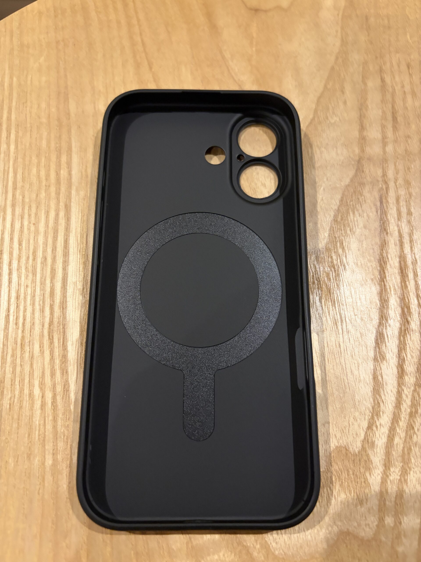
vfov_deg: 67.3
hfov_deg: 53.1
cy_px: 281
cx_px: 210
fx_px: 422
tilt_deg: -71.7
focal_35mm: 26
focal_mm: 5.96
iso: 500
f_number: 1.6
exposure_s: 1/30
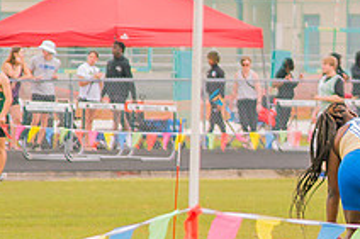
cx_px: 454
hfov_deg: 3.0
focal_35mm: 696
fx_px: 6954
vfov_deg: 2.0
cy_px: 147
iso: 200
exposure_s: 1/200
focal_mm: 120
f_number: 4
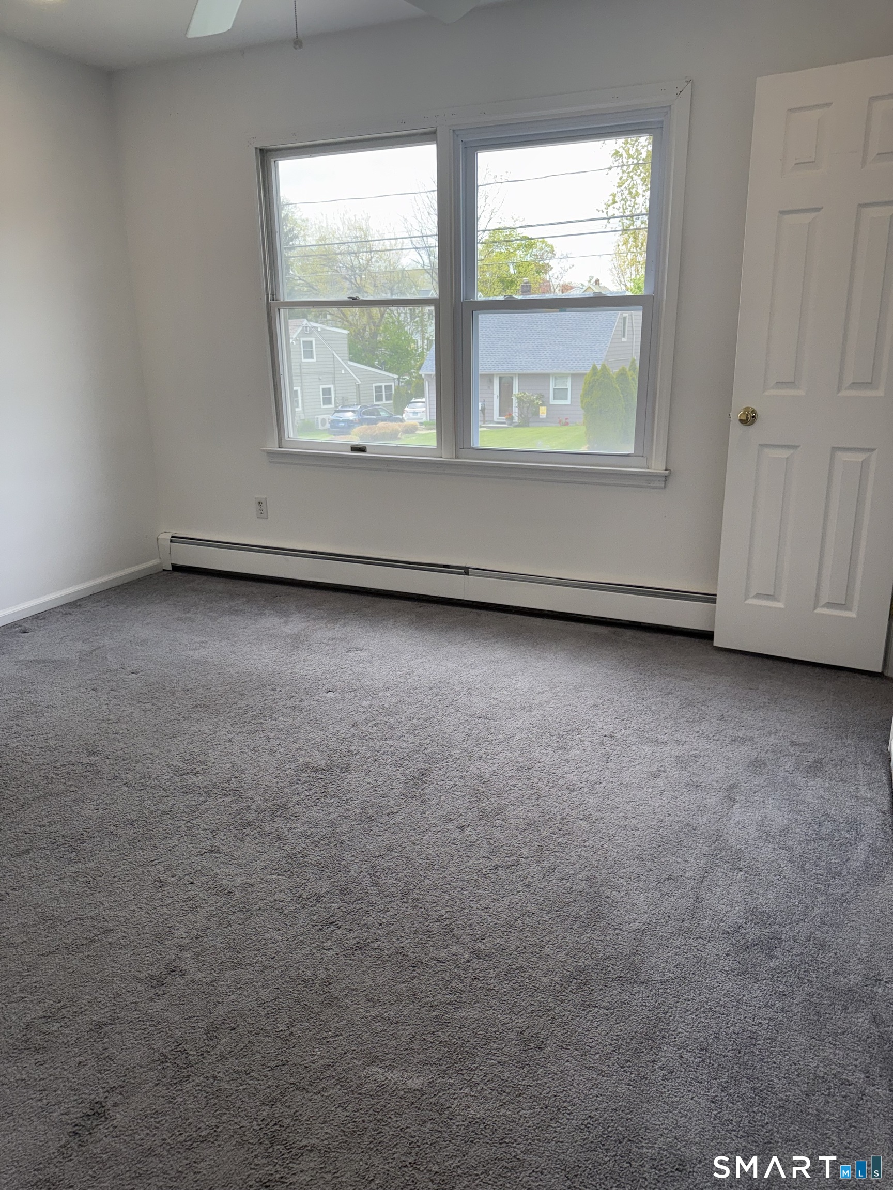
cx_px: 446
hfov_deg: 56.8
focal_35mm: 24
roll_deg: +1.2
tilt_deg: -16.3
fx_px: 826
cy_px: 595
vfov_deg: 71.6
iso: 100
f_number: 1.78
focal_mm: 6.76
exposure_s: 1/796
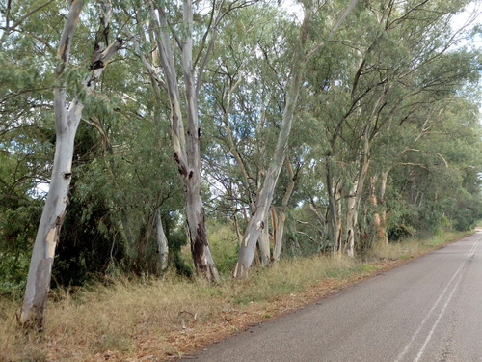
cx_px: 241
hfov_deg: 46.8
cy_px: 181
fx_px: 557
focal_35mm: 40
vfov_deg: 36.0
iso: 125
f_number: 4.7
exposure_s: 1/125
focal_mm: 7.3
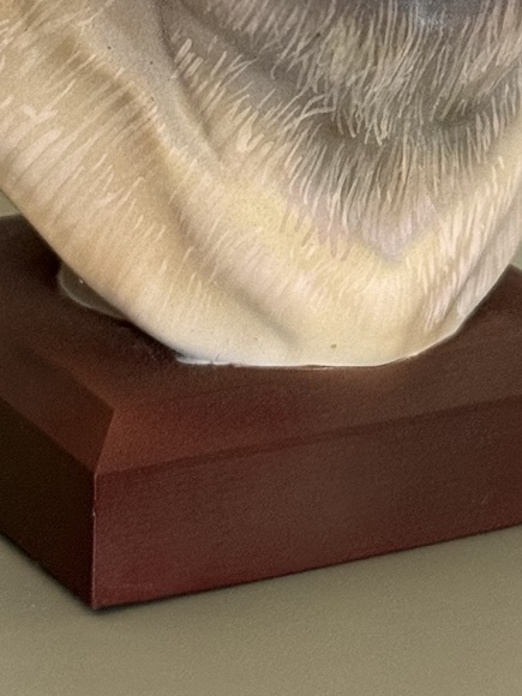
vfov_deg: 13.0
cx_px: 272
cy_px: -89
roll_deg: -2.0
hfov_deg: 10.0
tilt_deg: -14.1
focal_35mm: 149
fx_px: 2996
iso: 500
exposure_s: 1/40
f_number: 1.78
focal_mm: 6.76
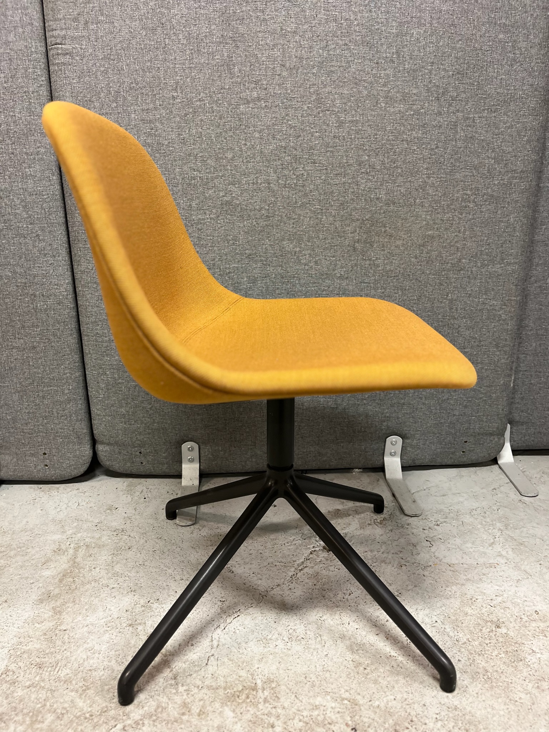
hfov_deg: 53.1
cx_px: 274
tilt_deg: -19.1
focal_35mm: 26
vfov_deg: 67.3
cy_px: 366
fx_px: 550
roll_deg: +1.0
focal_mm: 5.1
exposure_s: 1/50
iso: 200
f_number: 1.6
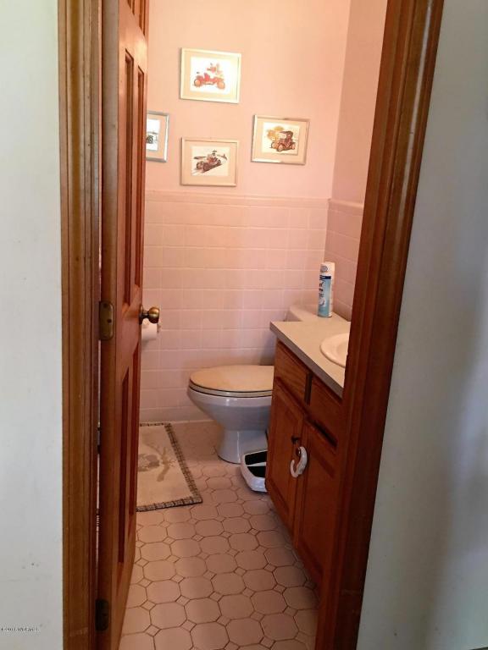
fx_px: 545
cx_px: 244
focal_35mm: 29
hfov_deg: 48.2
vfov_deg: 61.7
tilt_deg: -12.6
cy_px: 325
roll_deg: -0.3
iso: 125
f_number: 2.2
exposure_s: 1/15
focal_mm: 4.15
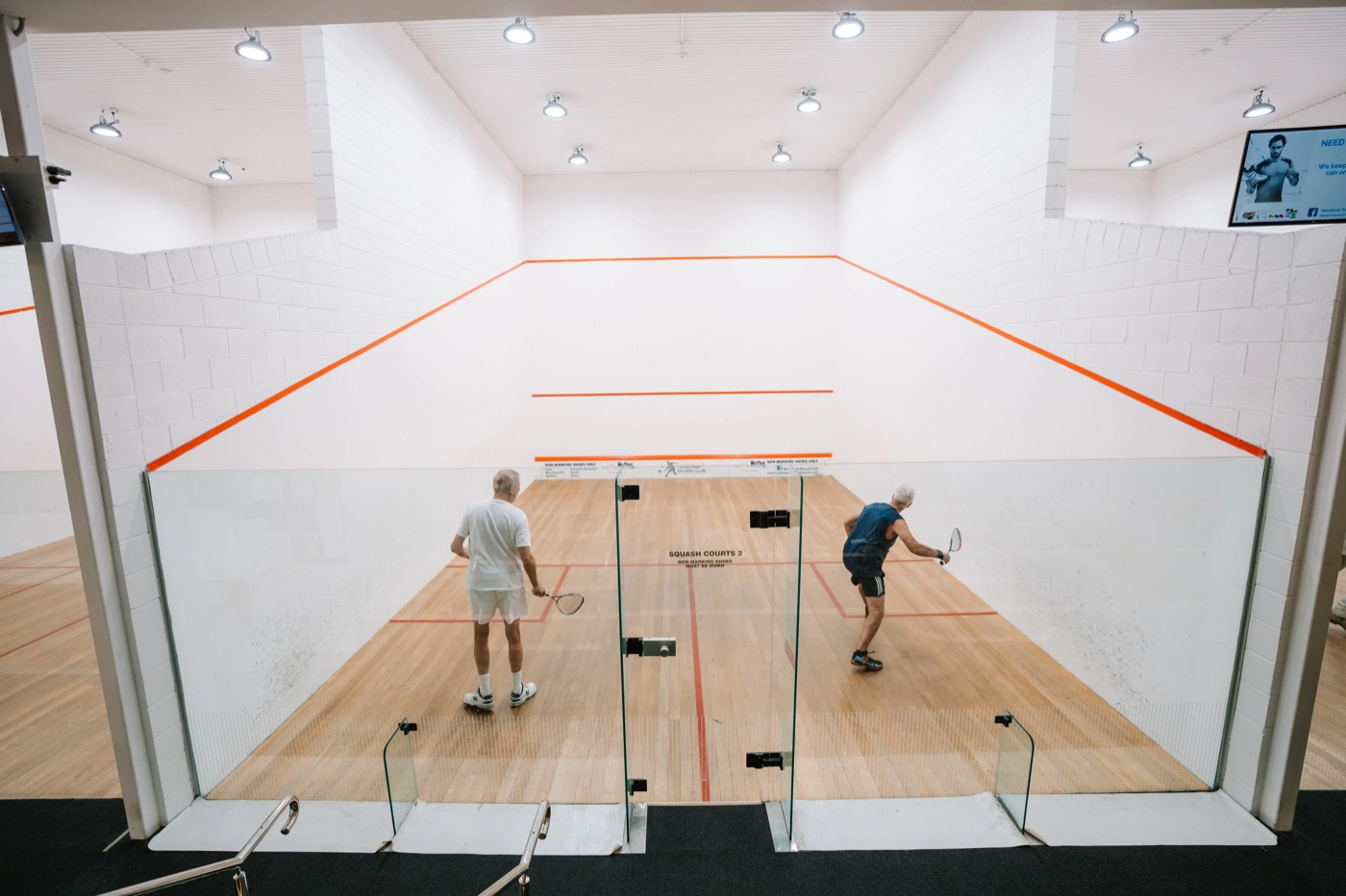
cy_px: 448
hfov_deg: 96.7
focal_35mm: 16
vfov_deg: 73.7
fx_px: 598
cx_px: 673
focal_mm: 16
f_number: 3.5
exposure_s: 1/200
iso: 640
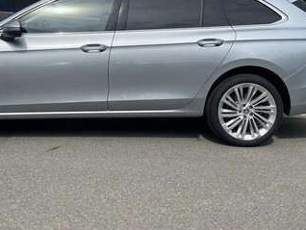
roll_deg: +0.0
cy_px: 58
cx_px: 92
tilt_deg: -6.9
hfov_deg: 41.3
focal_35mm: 45
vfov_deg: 31.7
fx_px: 398
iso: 50
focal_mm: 4.2
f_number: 1.6
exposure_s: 1/6897
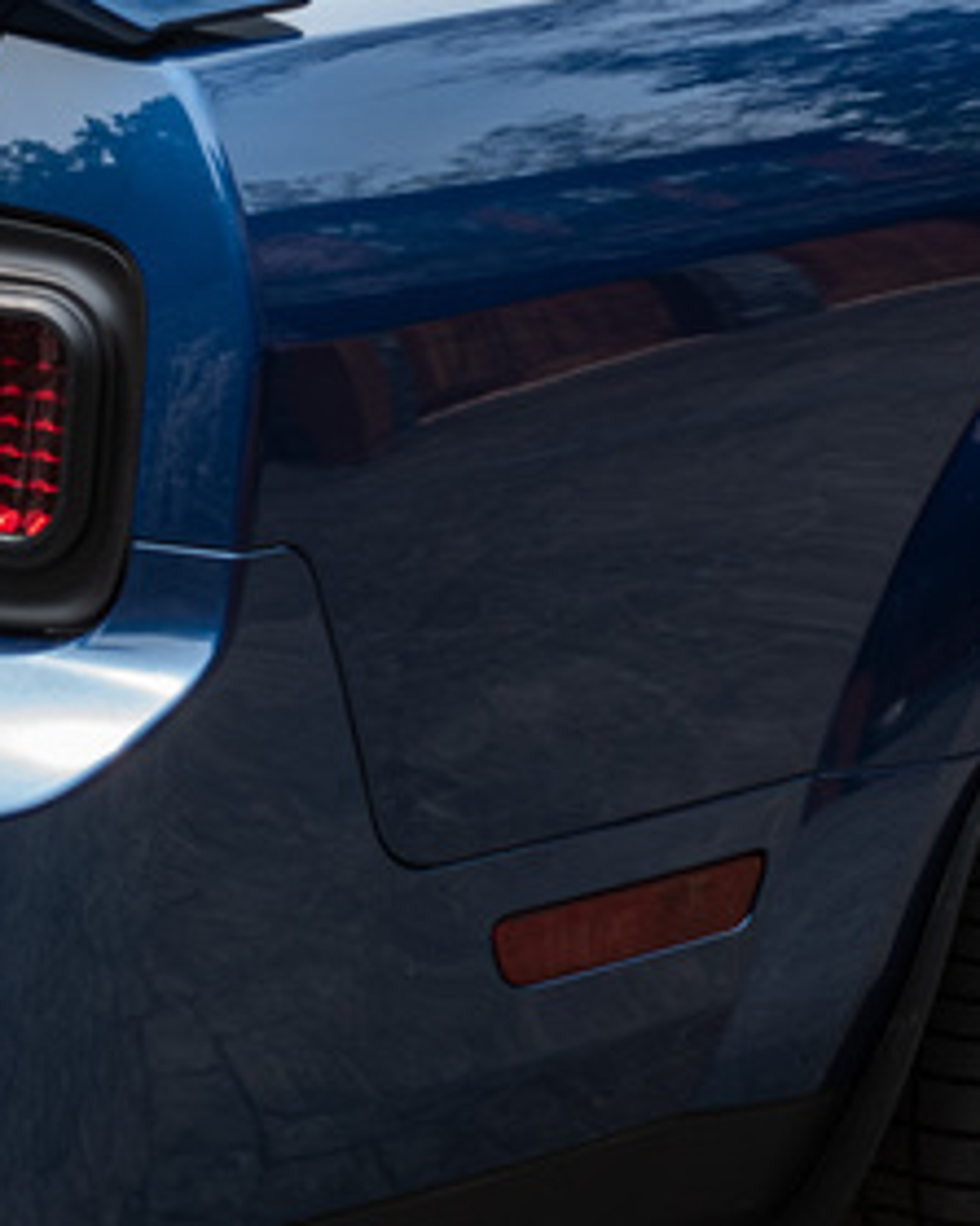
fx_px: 4280
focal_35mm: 118
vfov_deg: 16.2
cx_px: 457
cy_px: 338
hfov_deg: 13.1
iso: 400
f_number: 5.6
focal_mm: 35
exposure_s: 1/400
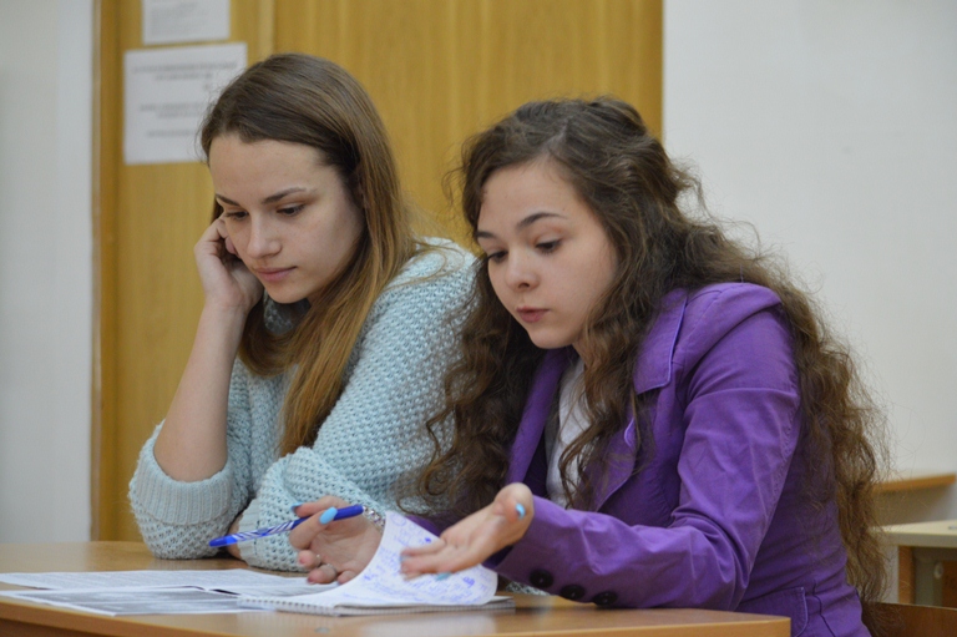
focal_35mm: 120
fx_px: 3188
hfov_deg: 17.1
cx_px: 478
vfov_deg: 11.4
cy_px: 318
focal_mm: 80
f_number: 4.5
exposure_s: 1/60
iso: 1100
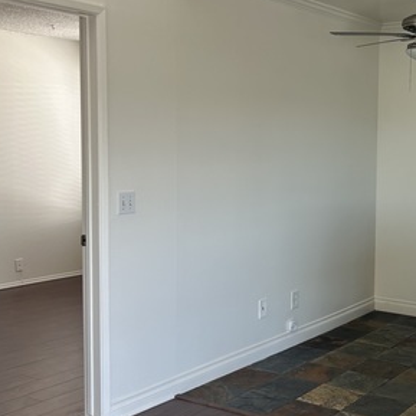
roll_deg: -1.7
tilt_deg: -3.1
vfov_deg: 32.2
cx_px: 356
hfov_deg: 31.1
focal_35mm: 53
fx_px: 721
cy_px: 196
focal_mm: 5.7
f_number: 1.5
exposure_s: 1/121
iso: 40
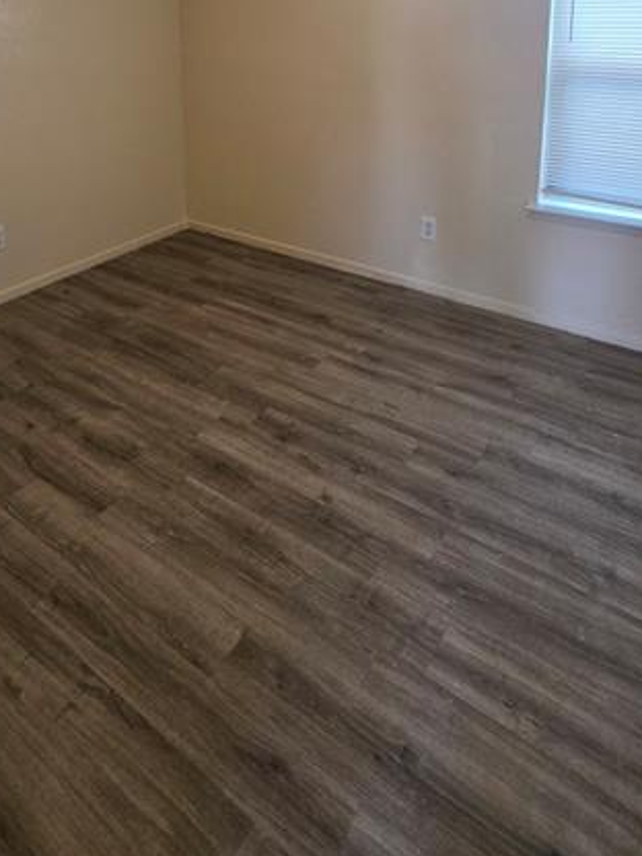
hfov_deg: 56.6
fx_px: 593
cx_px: 272
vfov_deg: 62.7
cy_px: 123
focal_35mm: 24
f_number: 1.9
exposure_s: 1/120
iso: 250
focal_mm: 2.2
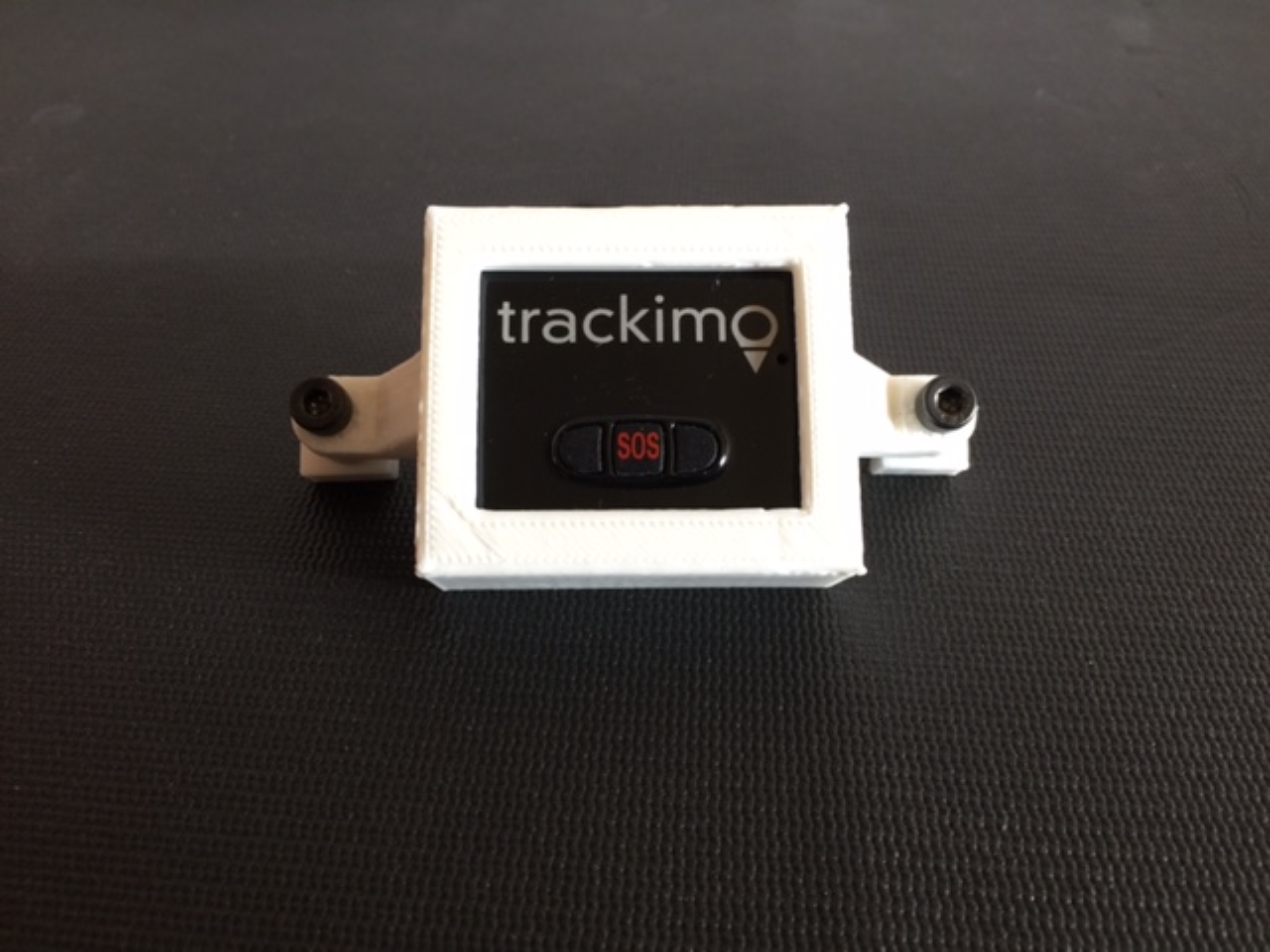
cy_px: 476
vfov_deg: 48.2
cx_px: 635
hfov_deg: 61.7
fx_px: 1064
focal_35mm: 29
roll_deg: -0.5
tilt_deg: -41.7
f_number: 2.2
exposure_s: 1/15
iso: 50
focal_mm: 4.15
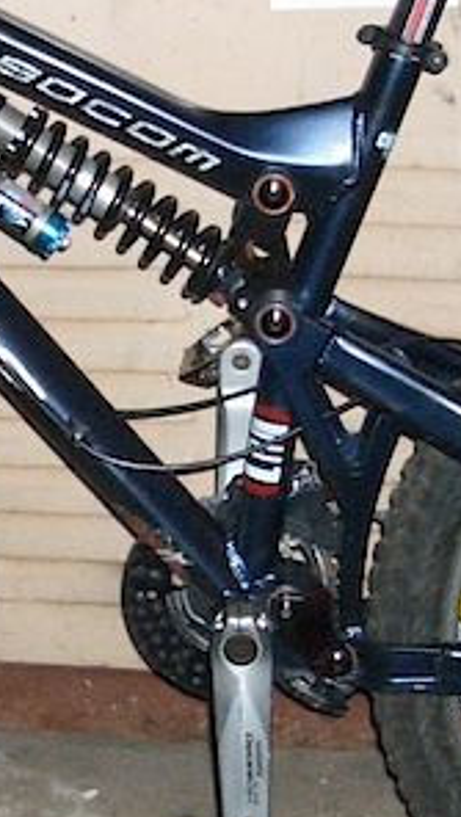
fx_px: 2233
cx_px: 72
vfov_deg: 20.7
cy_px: 489
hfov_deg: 11.7
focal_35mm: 103
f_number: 2.6
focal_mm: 5.8
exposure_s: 1/60
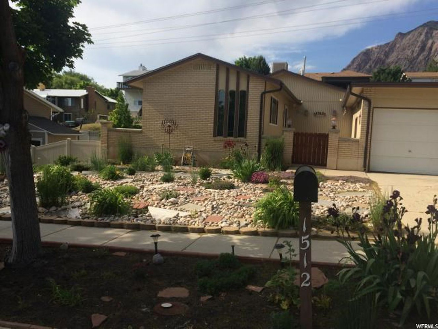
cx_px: 219
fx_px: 367
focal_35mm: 29
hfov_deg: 61.7
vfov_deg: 48.2
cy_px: 164
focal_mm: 4.15
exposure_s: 1/1866
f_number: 2.2
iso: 32
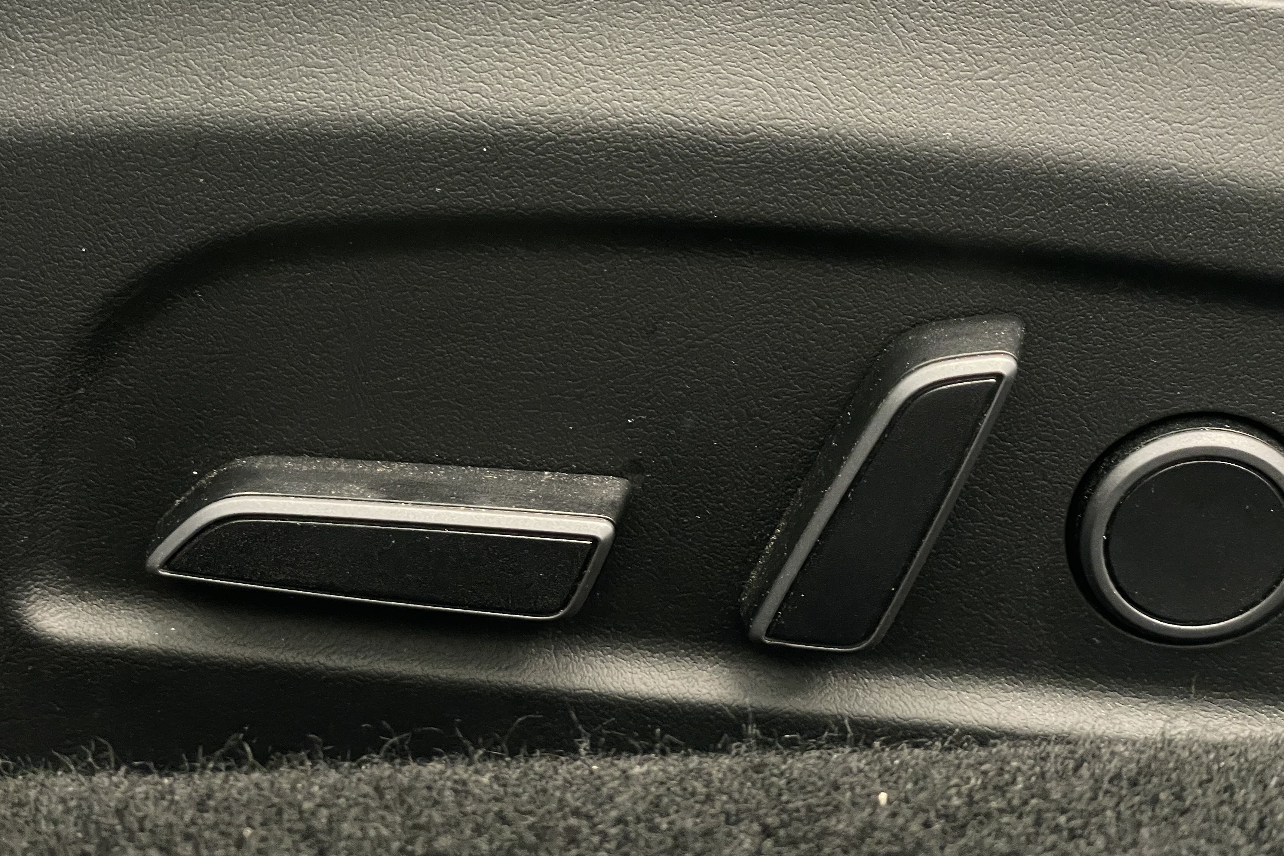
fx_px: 2247
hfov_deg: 31.9
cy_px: 450
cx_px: 713
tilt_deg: -20.6
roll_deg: +0.7
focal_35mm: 63
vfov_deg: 21.6
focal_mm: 6
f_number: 2
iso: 800
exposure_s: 1/33
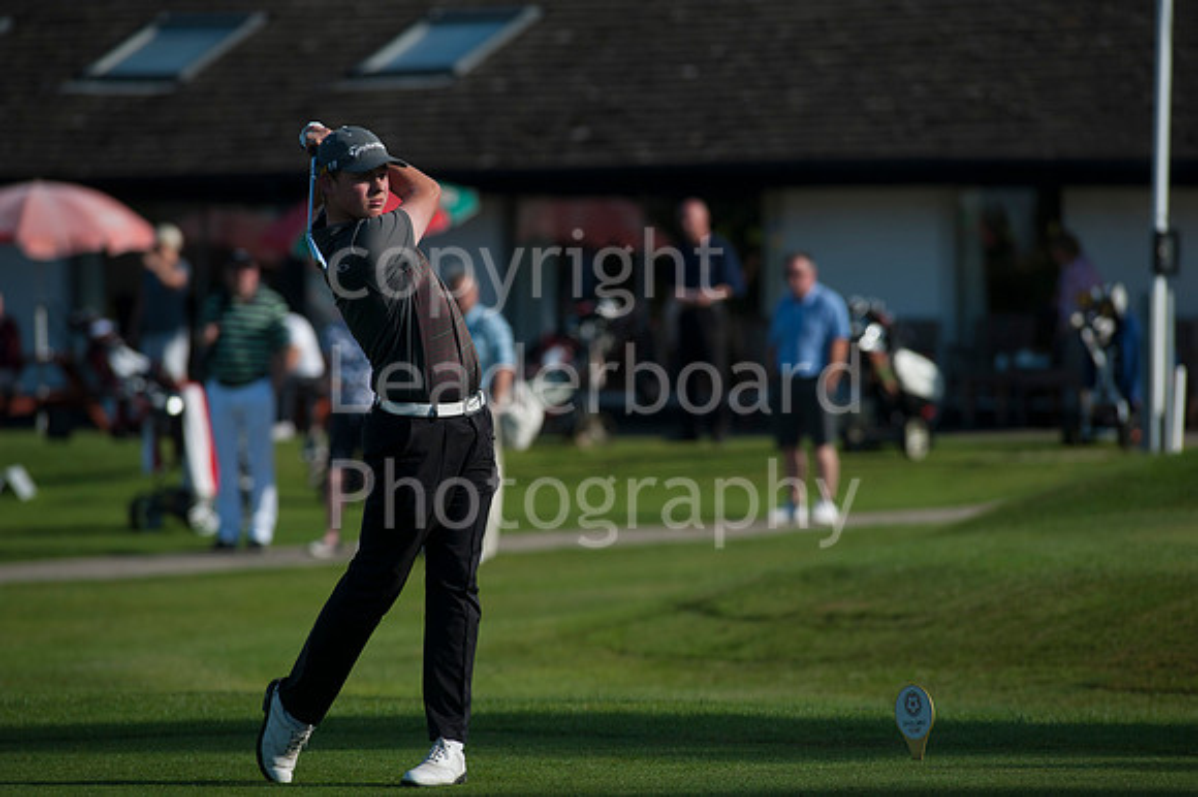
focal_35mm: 300
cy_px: 398
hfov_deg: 6.9
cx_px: 599
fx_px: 9977
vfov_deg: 4.6
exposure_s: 1/2000
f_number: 5.6
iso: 200
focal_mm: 300
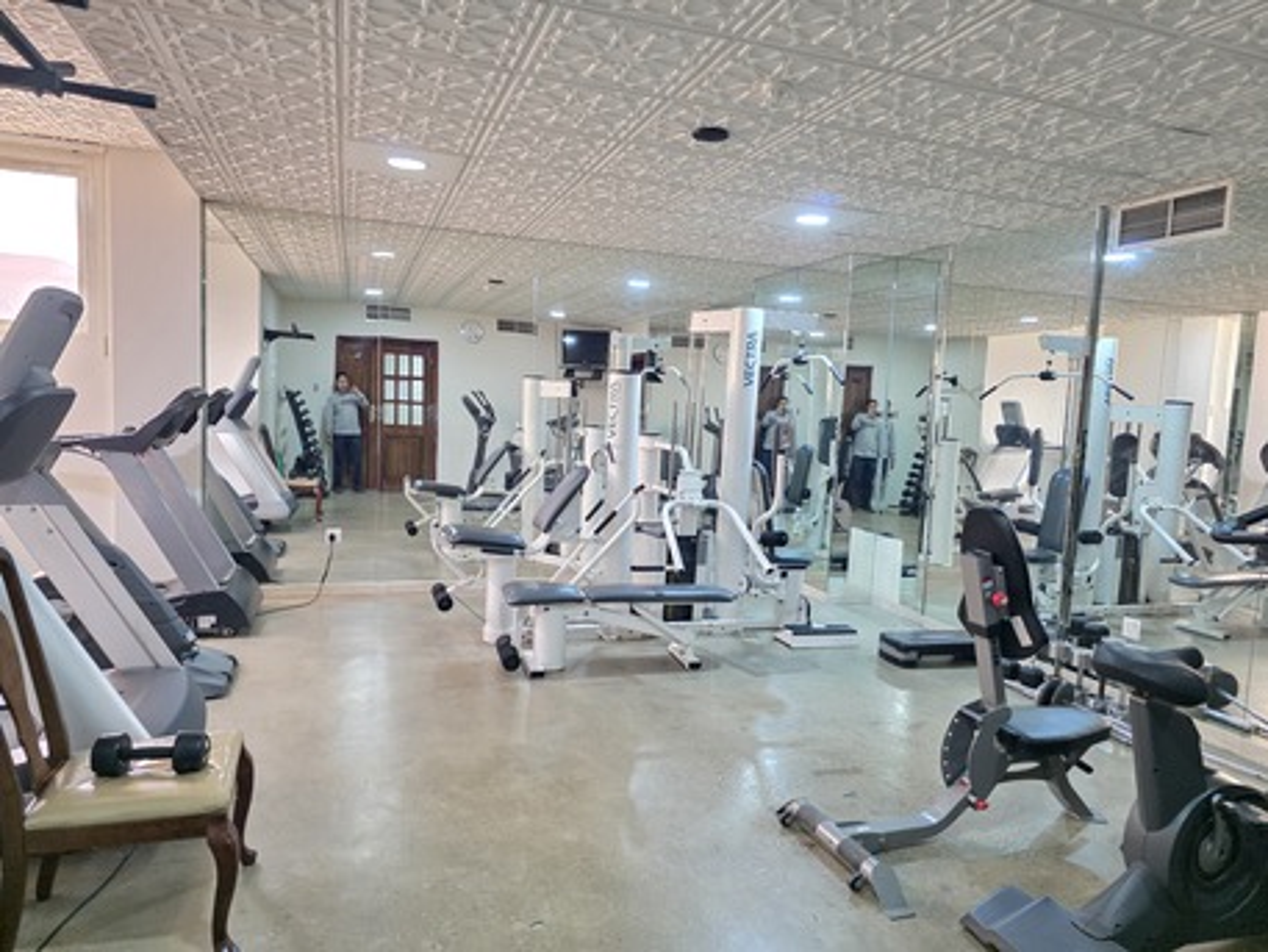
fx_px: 843
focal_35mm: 23
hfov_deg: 73.9
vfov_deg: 58.9
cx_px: 634
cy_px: 476
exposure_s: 1/100
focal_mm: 6.3
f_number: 1.7
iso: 1250
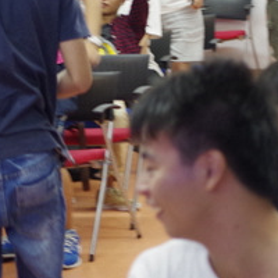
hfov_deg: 9.9
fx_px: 1608
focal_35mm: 177
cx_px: 72
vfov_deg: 9.7
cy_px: -64
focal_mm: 35
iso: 800
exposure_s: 1/50
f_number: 2.4
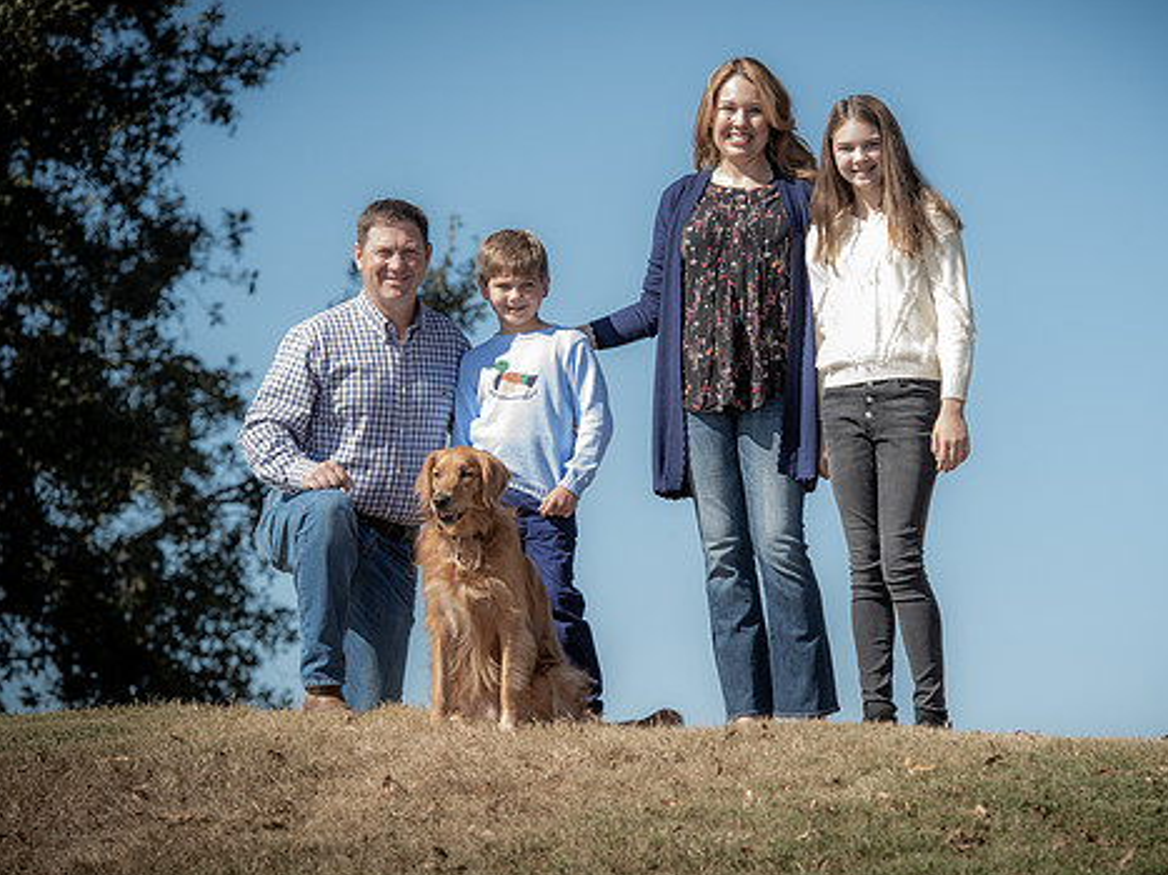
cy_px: 408
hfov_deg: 10.7
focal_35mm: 185
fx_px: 6241
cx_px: 708
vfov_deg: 8.0
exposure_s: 1/250
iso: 50
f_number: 5
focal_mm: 155
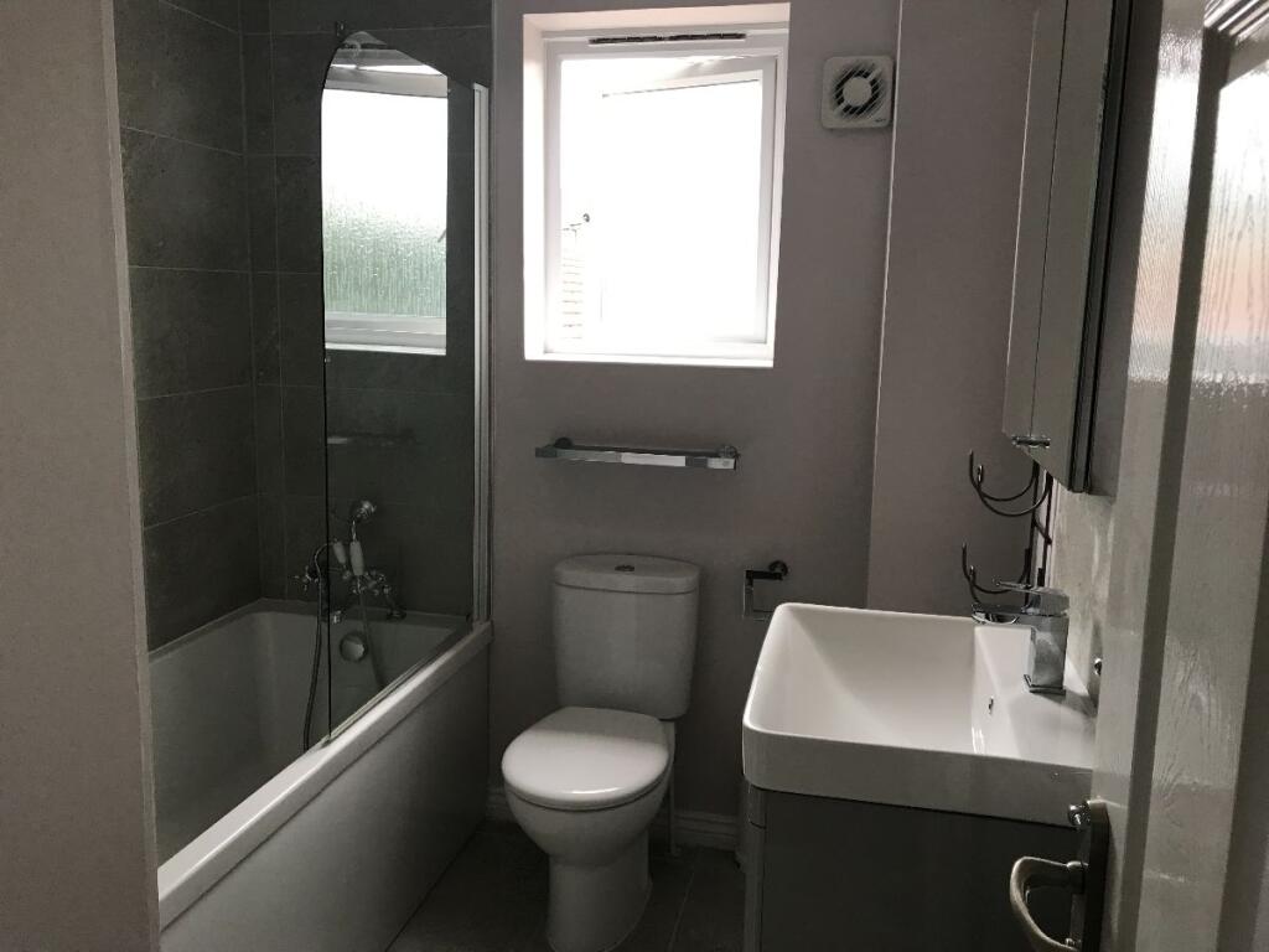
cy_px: 476
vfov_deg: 49.7
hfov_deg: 63.4
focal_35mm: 28
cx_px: 634
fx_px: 1026
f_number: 1.8
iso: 25
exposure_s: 1/33
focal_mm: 3.99
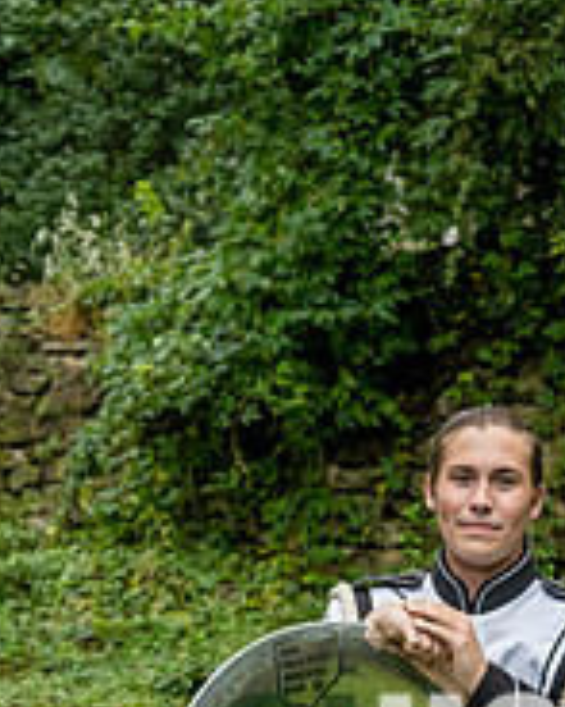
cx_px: 392
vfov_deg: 16.2
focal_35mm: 115
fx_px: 2406
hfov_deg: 13.4
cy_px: 799
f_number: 4
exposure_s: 1/500
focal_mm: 50
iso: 800
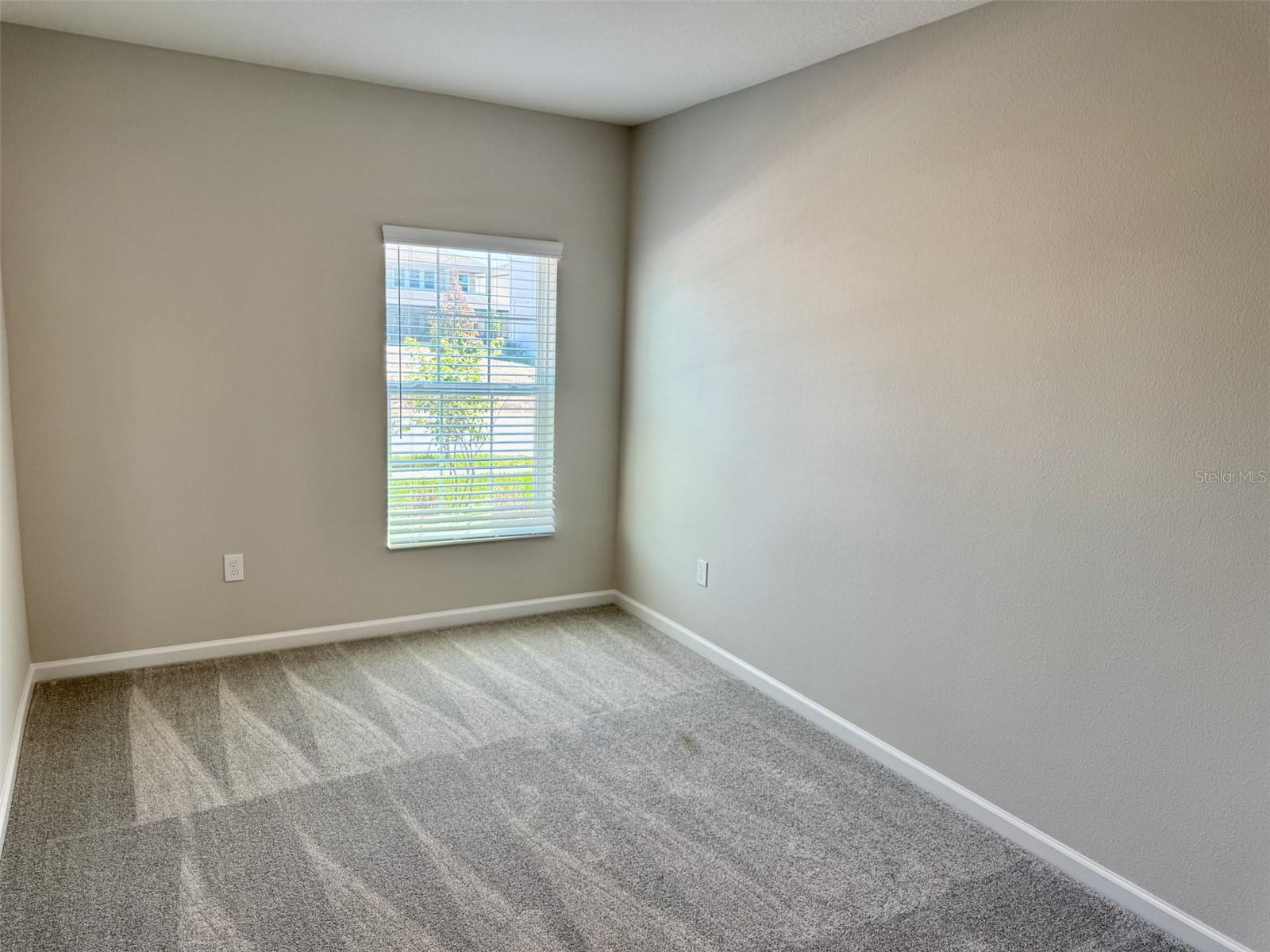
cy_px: 476
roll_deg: -2.2
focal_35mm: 24
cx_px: 635
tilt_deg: -9.7
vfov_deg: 56.8
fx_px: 881
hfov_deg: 71.6
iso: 100
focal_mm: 6.76
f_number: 1.78
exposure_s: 1/127
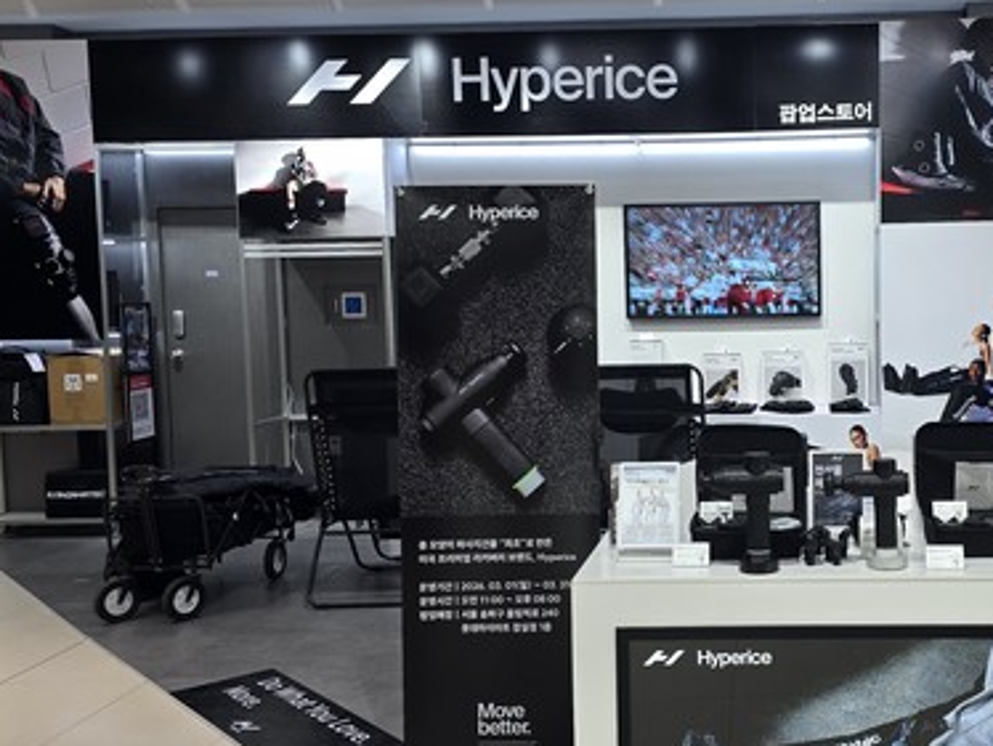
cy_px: 392
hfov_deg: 42.4
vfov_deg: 33.6
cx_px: 751
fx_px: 1234
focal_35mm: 43
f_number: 1.7
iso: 50
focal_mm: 6.3
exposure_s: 1/120
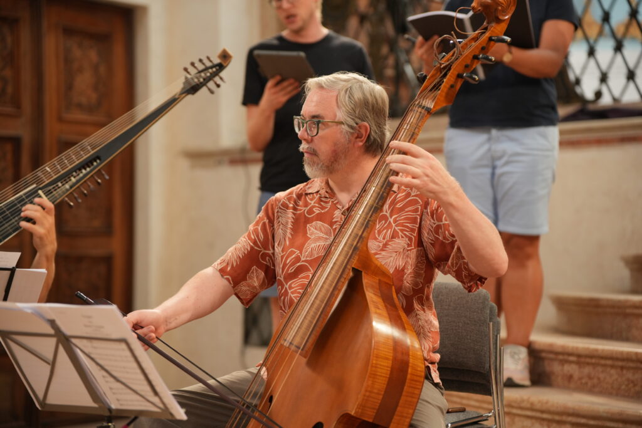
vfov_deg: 14.4
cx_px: 321
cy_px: 214
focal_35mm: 95
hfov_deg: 21.5
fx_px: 1694
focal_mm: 95
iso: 1000
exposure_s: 1/250
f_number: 2.8
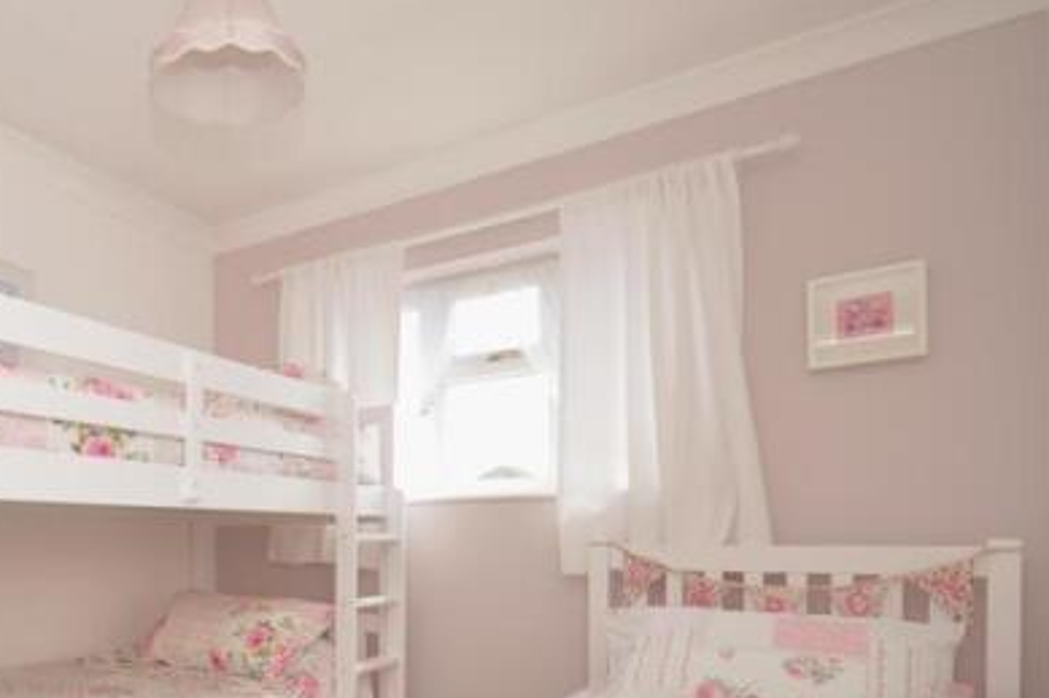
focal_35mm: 28
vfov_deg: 44.8
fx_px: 811
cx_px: 218
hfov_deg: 60.8
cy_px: 535
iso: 400
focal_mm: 11
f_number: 7.1
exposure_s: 1/160
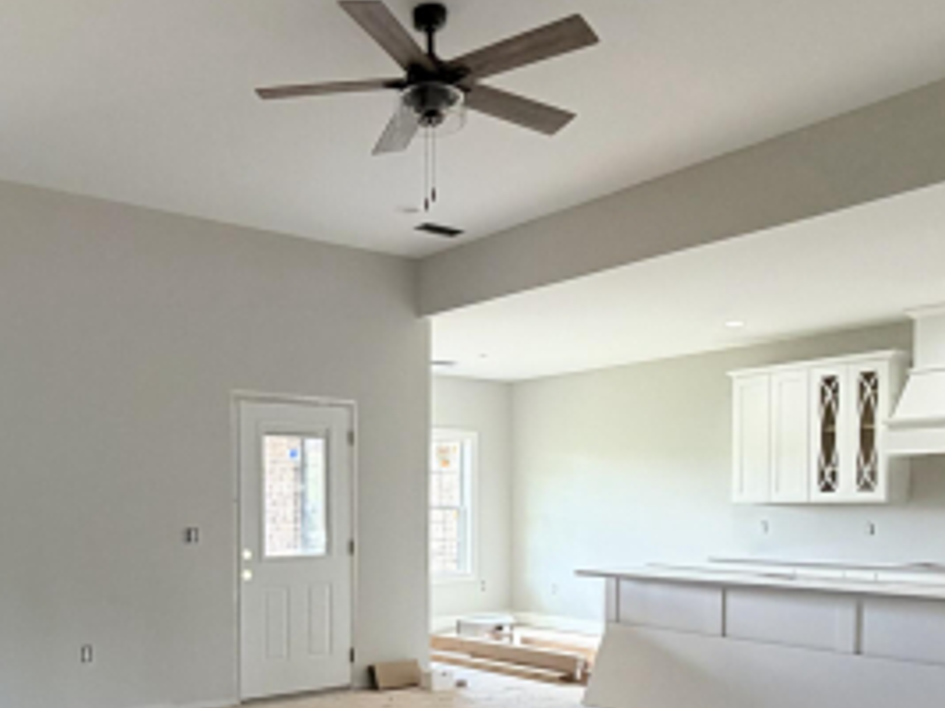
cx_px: 345
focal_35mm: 35
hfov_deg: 52.0
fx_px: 955
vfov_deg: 39.3
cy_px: 549
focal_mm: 2.22
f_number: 2.2
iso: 160
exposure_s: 1/60
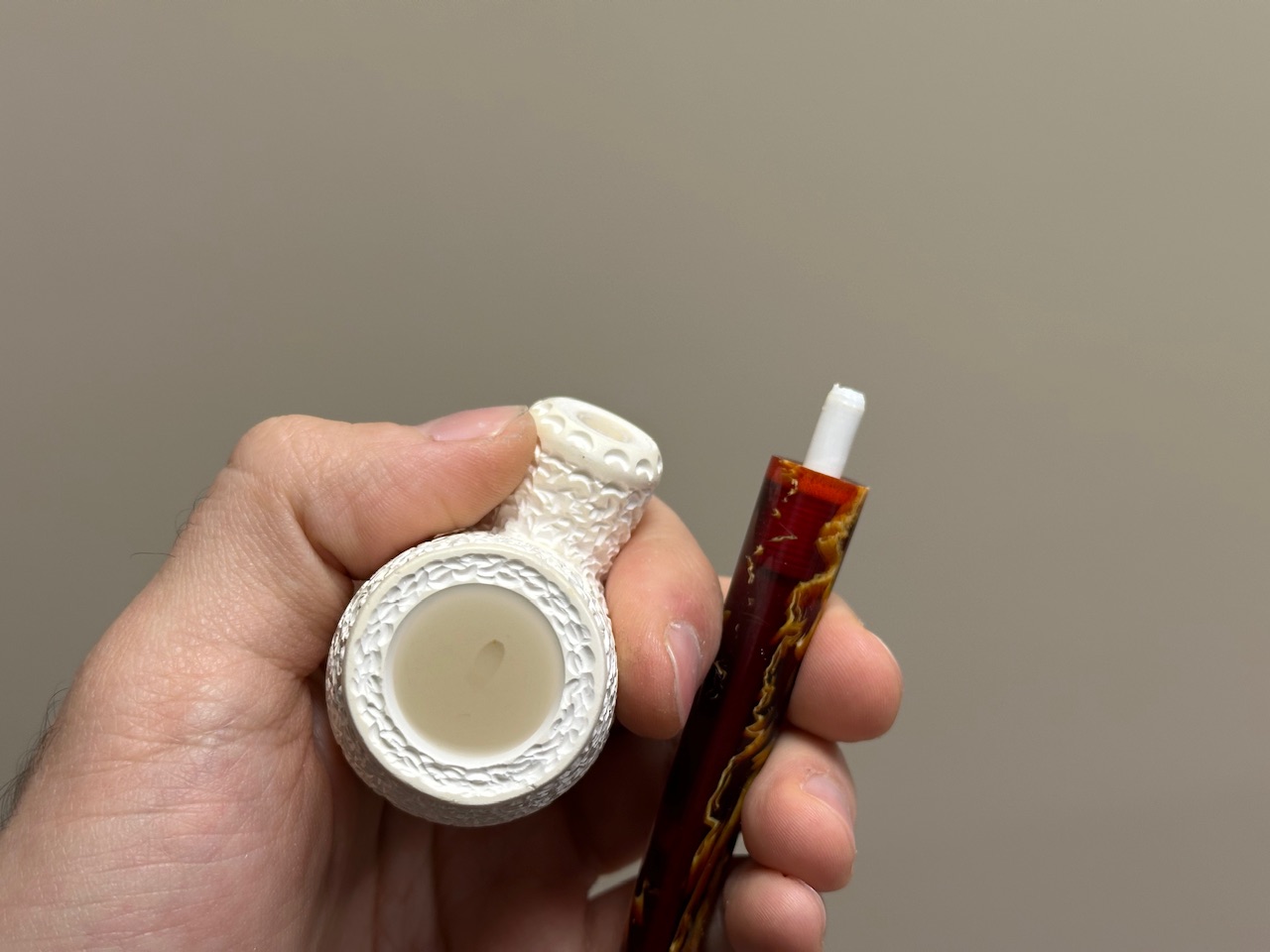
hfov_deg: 39.7
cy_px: 476
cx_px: 635
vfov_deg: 30.3
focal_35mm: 48
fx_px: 1761
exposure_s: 1/105
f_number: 1.78
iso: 80
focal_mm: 6.86
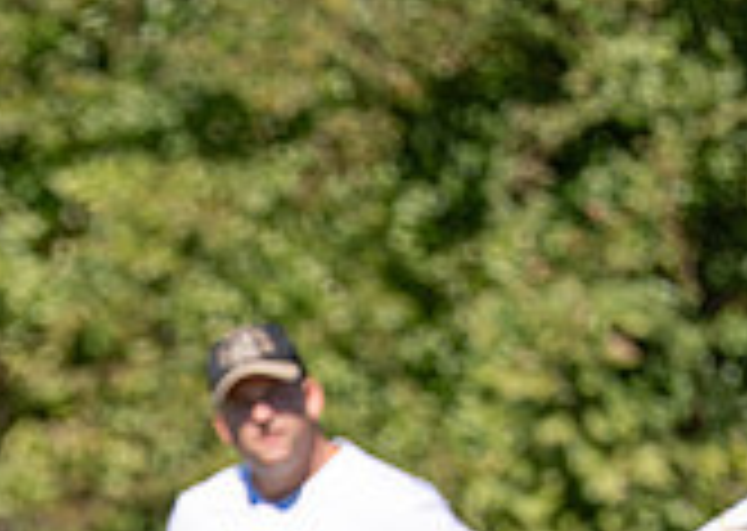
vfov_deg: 2.0
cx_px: -108
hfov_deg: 2.8
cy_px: 938
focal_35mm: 727
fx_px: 15399
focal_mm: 185
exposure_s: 1/4000
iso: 200
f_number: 2.8
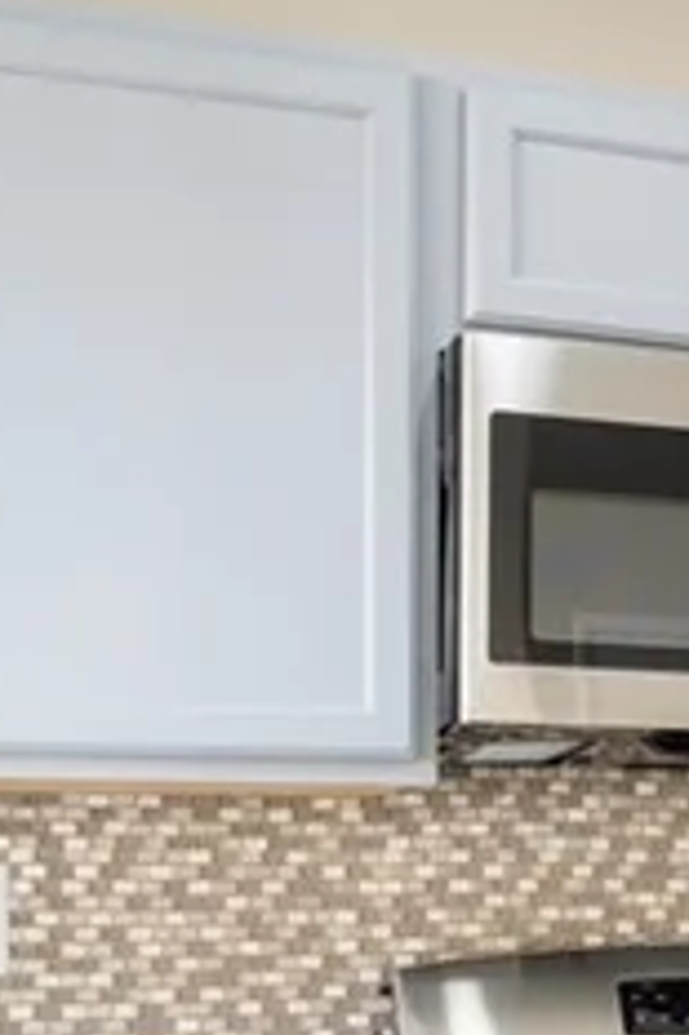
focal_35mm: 68
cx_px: 787
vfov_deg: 28.8
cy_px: 904
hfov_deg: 19.1
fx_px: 1948
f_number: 9
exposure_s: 4
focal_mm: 15.4
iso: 100
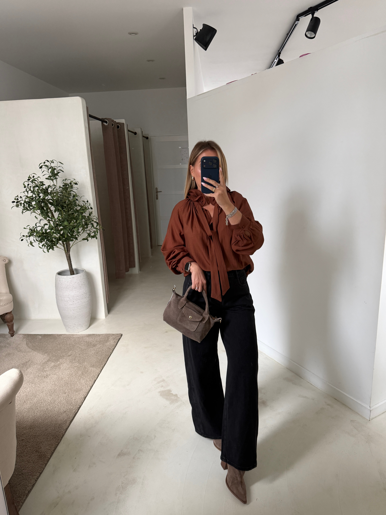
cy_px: 258
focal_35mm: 24
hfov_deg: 56.8
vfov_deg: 71.6
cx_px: 193
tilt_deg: -13.7
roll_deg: +2.6
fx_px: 357
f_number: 1.78
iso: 250
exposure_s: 1/60
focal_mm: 6.76
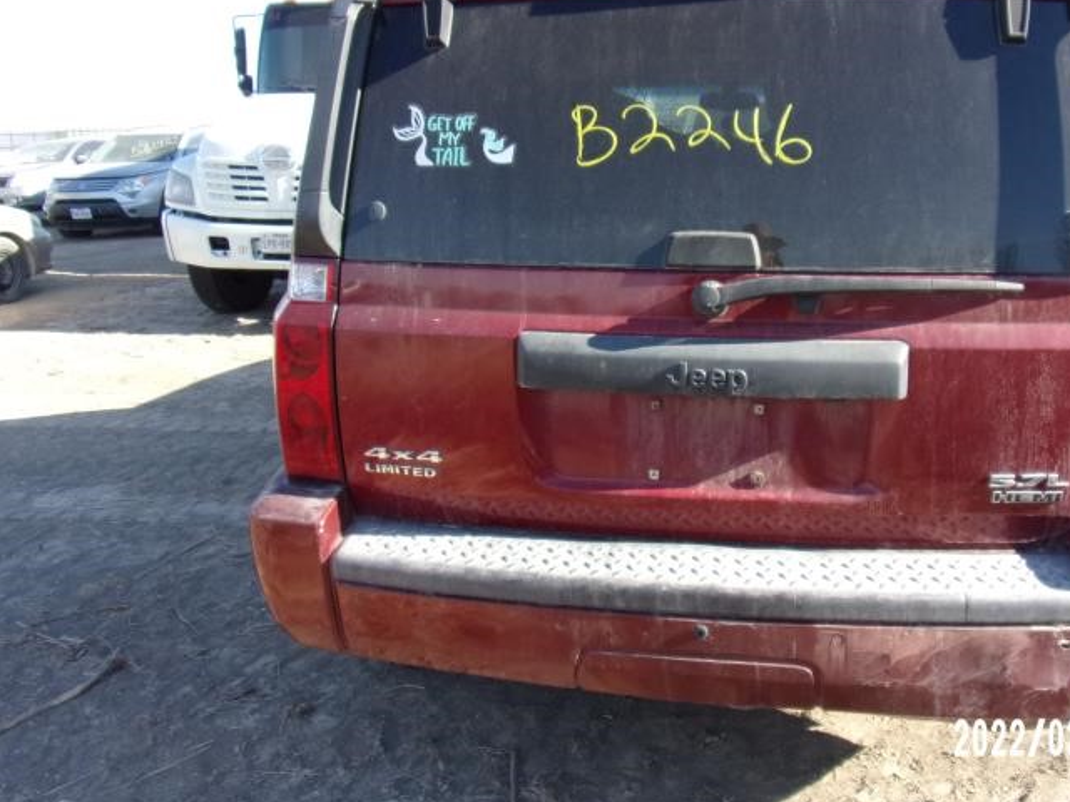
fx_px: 927
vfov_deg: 46.7
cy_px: 348
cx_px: 665
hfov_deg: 59.2
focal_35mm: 30
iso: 80
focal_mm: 4.3
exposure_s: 1/300
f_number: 3.3
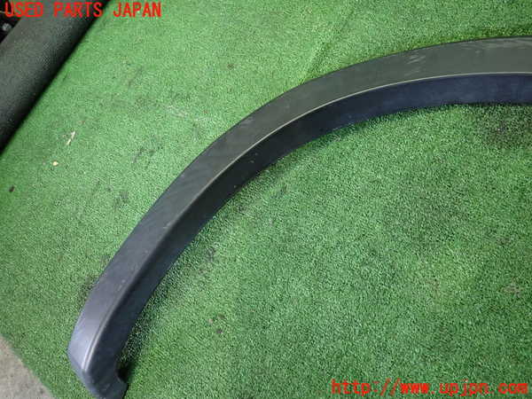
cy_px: 200
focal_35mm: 25
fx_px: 384
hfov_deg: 69.4
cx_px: 266
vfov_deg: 54.9
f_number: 2
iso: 500
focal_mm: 4.5
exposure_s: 1/30
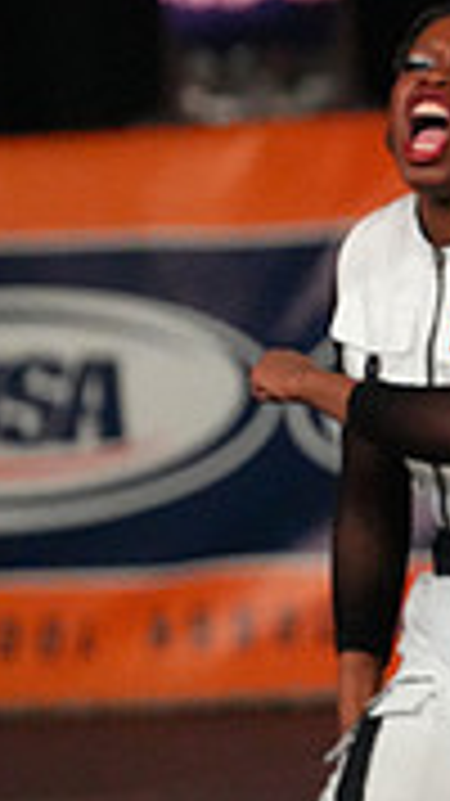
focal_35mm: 1027
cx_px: 1282
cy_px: 236
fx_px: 21806
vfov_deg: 2.1
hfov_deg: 1.2
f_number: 3.5
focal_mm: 300
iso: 16000
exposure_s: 1/1250
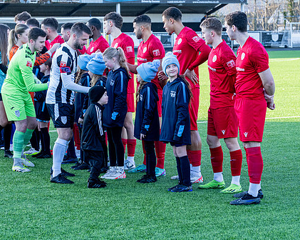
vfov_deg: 12.1
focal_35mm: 127
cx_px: 141
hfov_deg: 15.2
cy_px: 95
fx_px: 1127
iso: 1000
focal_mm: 70
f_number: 5
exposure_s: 1/400
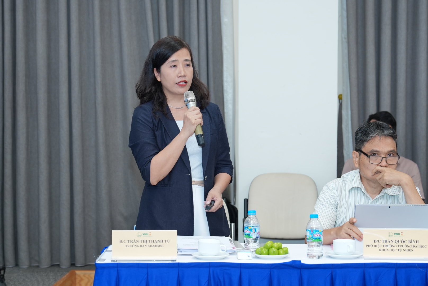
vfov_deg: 16.9
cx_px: 214
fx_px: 964
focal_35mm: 81
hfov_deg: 25.0
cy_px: 143
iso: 500
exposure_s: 1/160
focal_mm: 54
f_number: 3.2
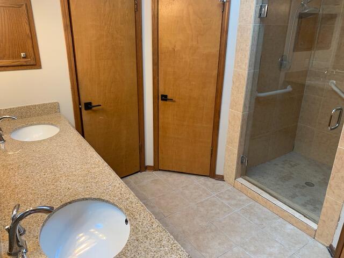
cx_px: 172
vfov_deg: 53.1
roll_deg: -1.6
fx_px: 258
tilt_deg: -21.4
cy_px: 129
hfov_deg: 67.3
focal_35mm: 26
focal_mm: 4.25
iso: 80
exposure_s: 1/60
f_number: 1.8
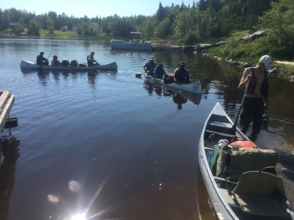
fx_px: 246
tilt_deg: -16.6
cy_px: 110
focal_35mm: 29
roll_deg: -2.8
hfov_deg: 61.7
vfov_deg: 48.2
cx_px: 147
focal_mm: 4.15
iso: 25
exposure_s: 1/1451
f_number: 2.2
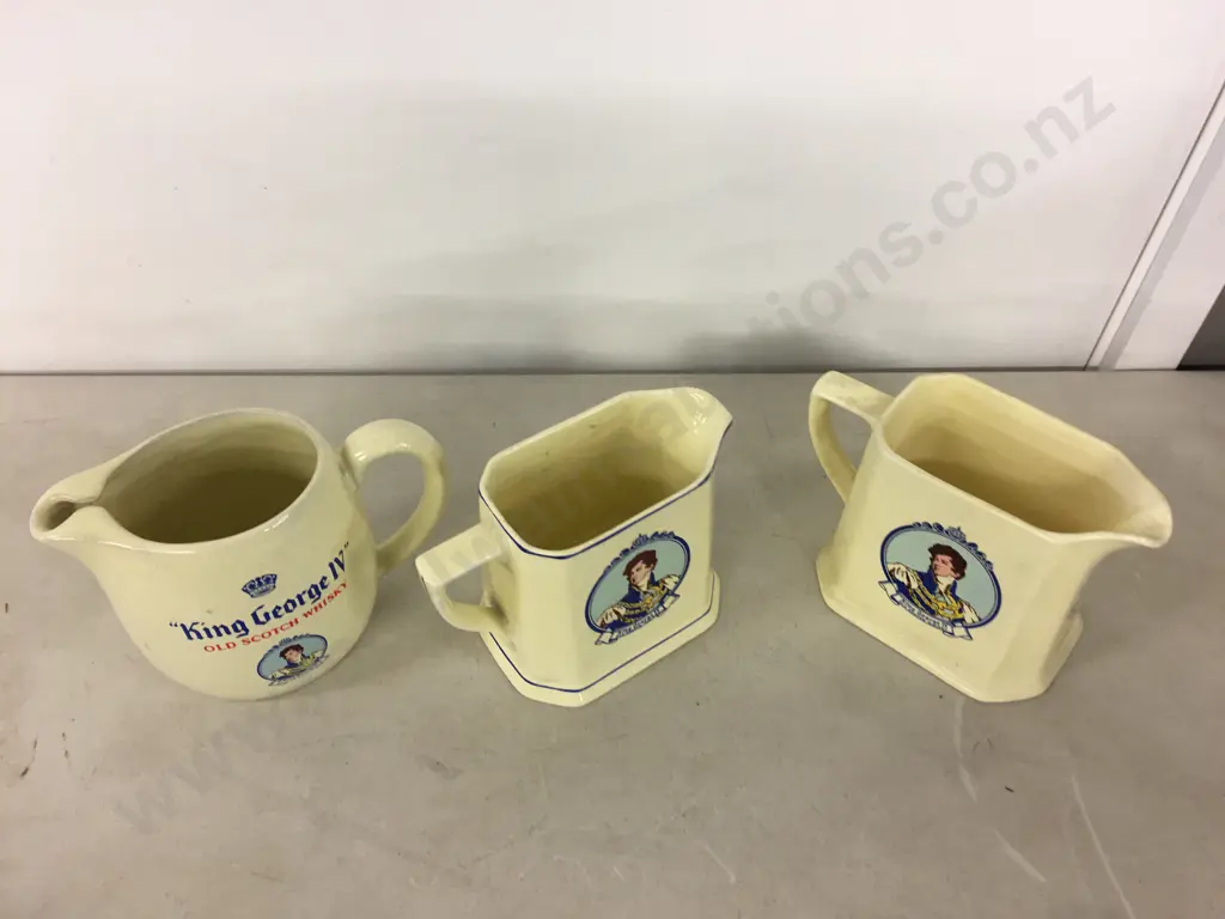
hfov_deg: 61.7
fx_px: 1026
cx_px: 612
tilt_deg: -47.8
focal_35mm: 29
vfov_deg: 48.2
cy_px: 460
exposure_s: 1/17
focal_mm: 4.15
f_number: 2.2
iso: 40
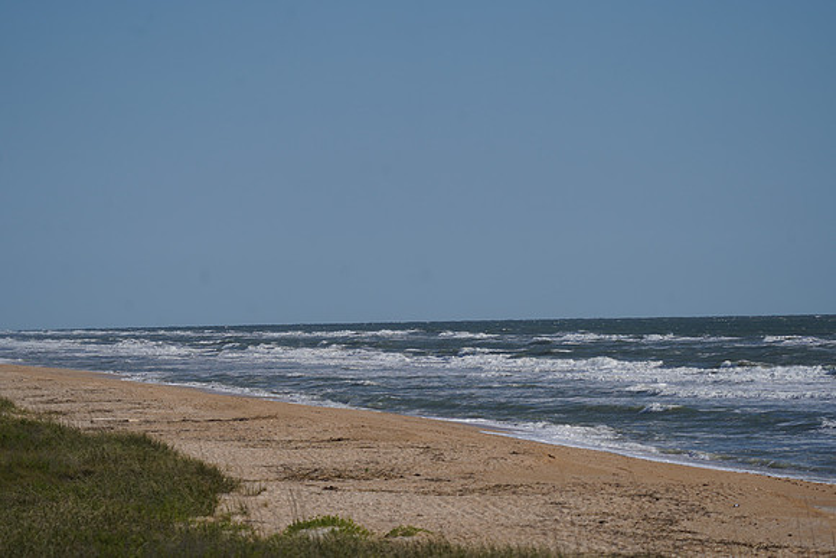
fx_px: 4645
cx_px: 418
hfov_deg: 10.3
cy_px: 279
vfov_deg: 6.9
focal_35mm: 200
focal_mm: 200
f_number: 5.6
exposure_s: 1/2000
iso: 160
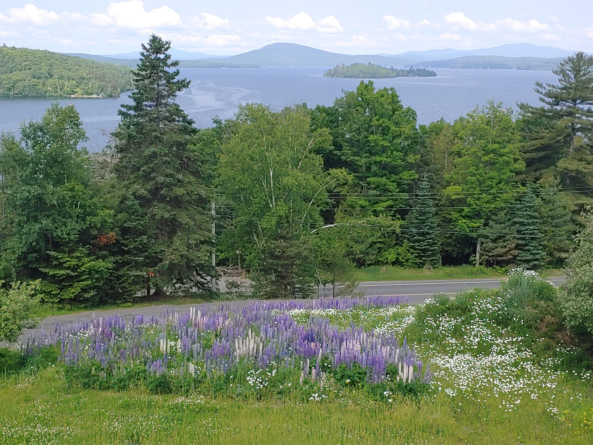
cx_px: 296
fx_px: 805
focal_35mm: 47
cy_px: 222
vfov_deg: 30.9
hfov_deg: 40.4
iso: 50
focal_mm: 4.23
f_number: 1.5
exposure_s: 1/1408
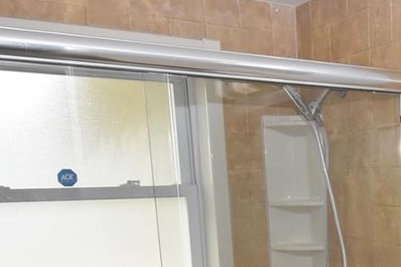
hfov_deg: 35.0
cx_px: 408
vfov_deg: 24.8
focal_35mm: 51
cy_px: 290
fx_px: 568
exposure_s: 1/200
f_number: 16
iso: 1600
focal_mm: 10
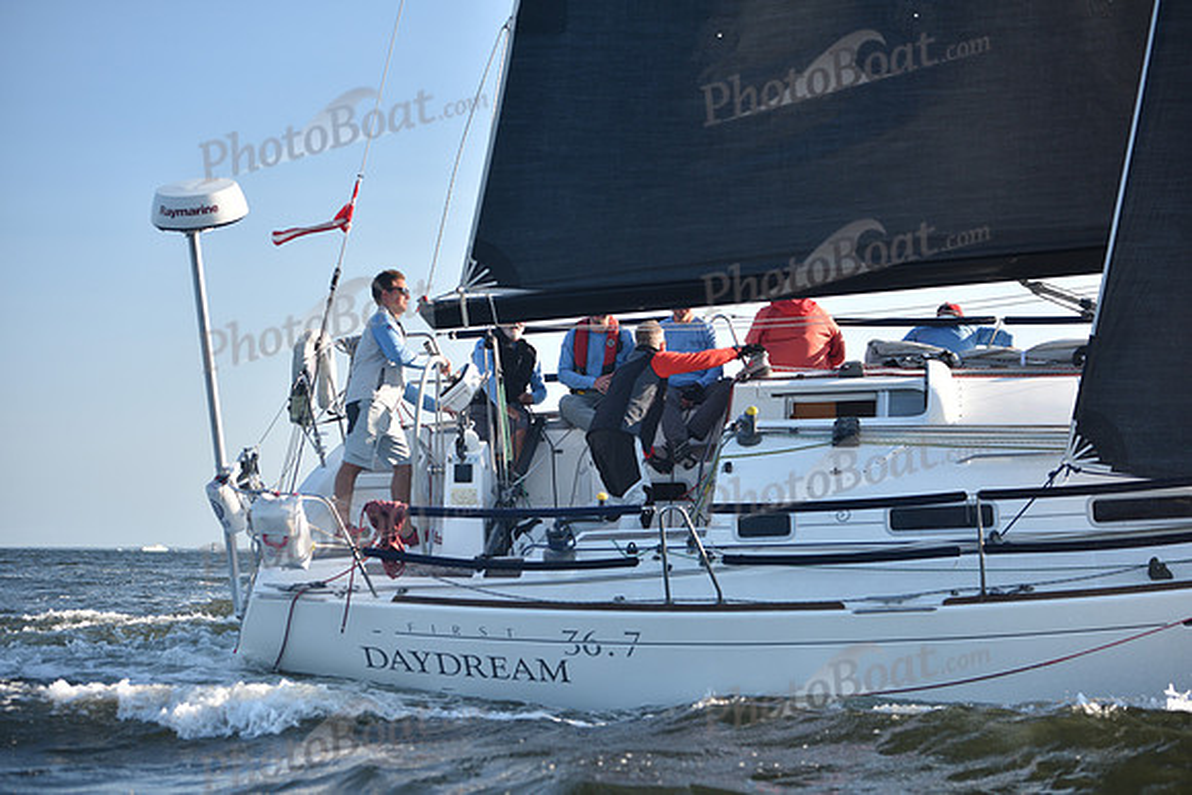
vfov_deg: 19.5
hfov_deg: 28.8
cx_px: 596
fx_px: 2318
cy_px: 398
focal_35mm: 70
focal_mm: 70
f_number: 3.2
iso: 250
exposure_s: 1/640
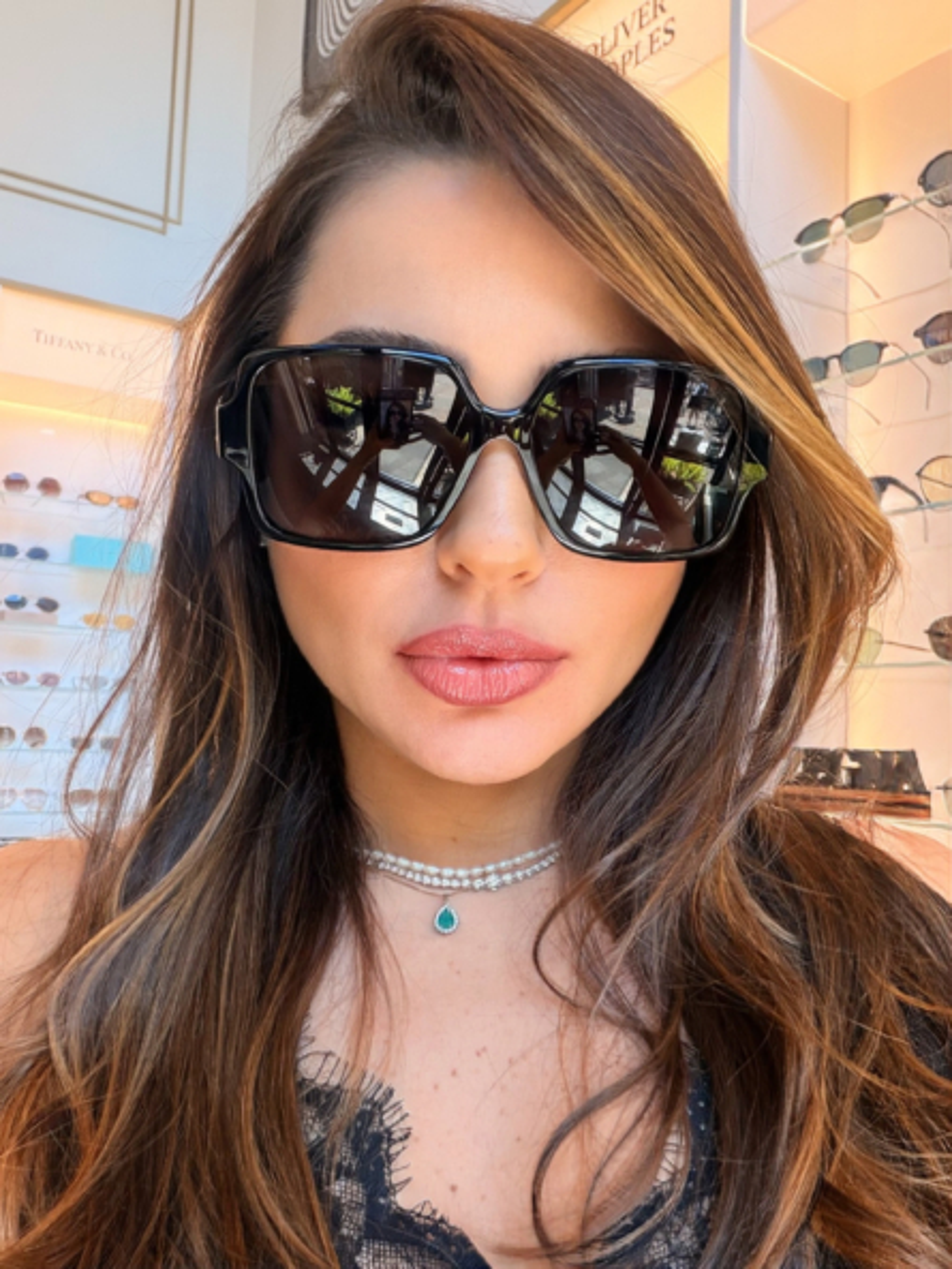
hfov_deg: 46.8
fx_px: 1100
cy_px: 634
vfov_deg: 60.0
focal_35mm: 30
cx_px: 476
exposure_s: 1/97
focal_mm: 2.71
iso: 80
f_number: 1.9
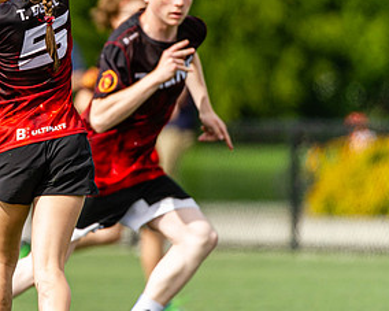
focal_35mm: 941
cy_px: 121
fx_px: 10830
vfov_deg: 1.6
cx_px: 45
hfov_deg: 2.1
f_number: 4
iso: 200
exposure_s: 1/800
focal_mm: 400
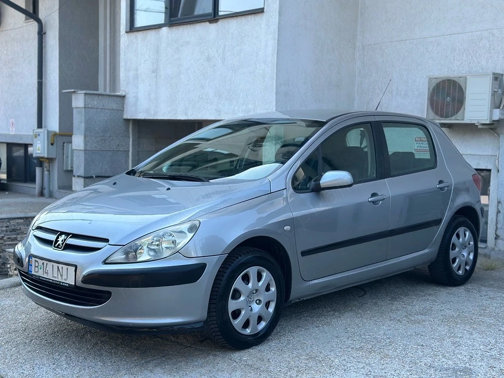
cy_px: 189
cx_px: 252
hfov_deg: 39.7
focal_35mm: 48
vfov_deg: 30.3
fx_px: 699
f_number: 1.78
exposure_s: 1/1212
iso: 80
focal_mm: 6.86
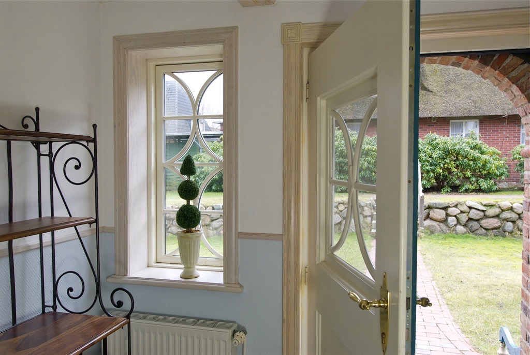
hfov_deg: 61.9
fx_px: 442
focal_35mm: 30
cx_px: 265
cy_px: 178
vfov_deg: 43.7
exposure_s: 1/90
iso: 250
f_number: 5
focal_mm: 20
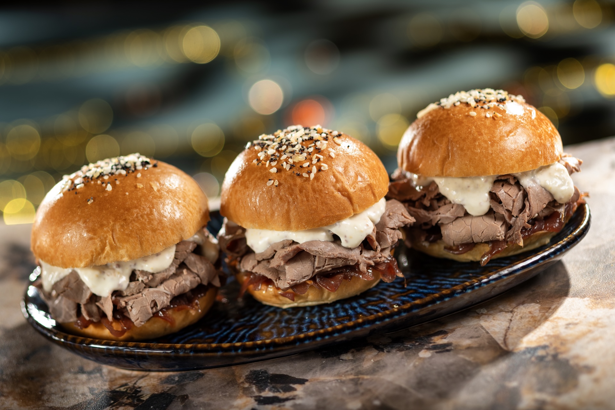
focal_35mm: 85
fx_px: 1452
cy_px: 205
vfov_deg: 16.1
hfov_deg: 23.9
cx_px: 308
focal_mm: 85
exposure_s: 1/250
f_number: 3.5
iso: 50
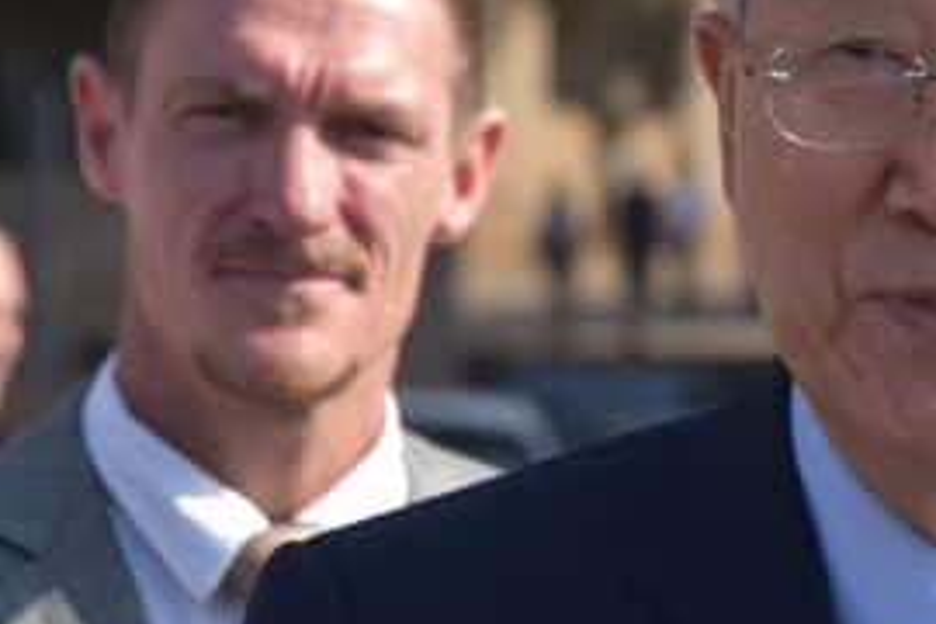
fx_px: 9541
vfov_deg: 3.7
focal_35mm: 367
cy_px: 298
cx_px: 981
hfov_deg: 5.6
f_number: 8
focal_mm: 110
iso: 100
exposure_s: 1/250
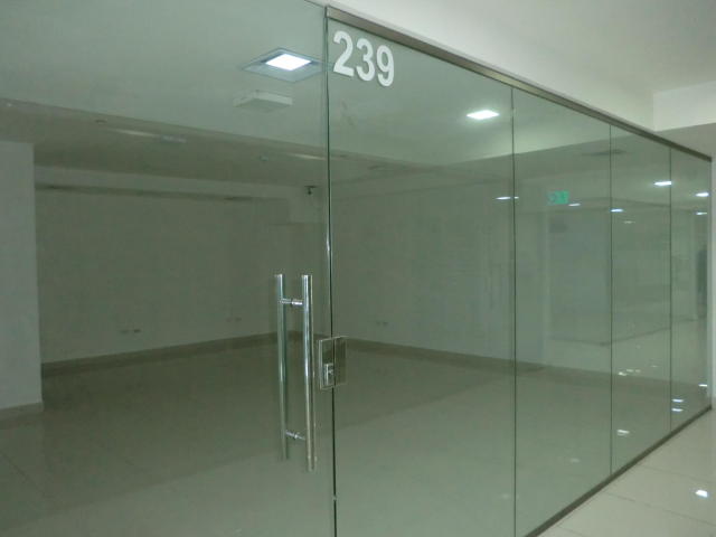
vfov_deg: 51.4
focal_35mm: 27
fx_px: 558
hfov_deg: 65.3
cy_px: 268
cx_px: 358
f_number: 3.2
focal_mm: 4.9
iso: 400
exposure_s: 1/60
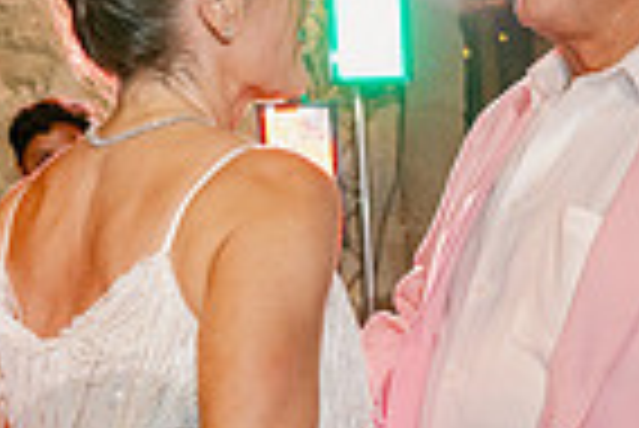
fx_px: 1741
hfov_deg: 20.5
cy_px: 484
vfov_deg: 13.7
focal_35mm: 98
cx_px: 549
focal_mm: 24
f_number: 3.5
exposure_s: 1/200
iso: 1600
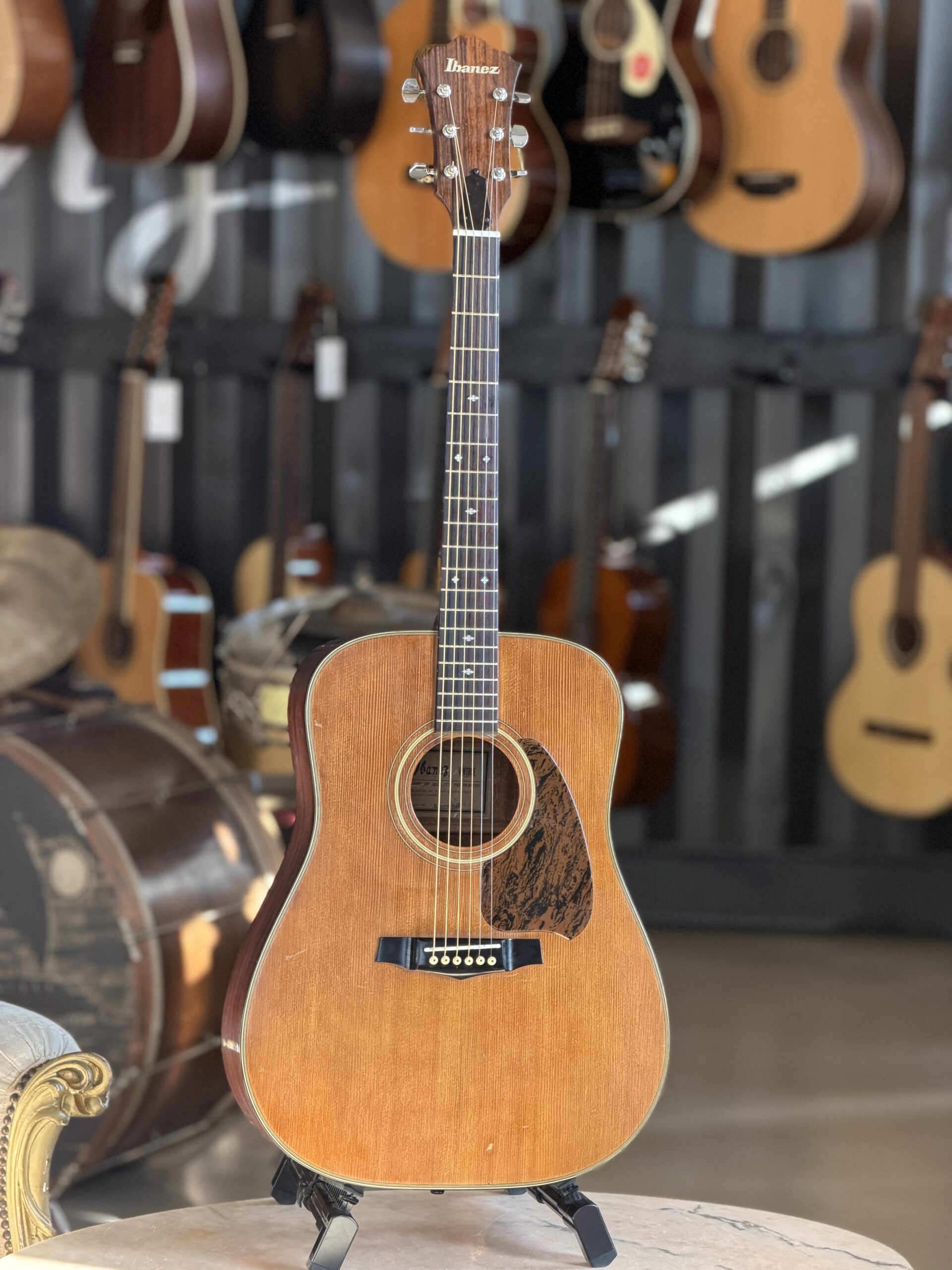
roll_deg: -1.7
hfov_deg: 14.8
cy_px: 635
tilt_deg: -8.1
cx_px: 476
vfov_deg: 19.6
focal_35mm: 100
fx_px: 3667
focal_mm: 16.89
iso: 400
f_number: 2.8
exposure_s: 1/114
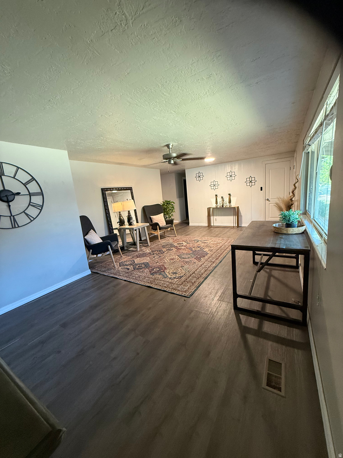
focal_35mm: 14
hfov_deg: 85.7
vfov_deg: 102.1
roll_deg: +4.8
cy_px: 229
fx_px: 185
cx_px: 172
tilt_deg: -10.0
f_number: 2.2
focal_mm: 2.22
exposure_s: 1/60
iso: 400
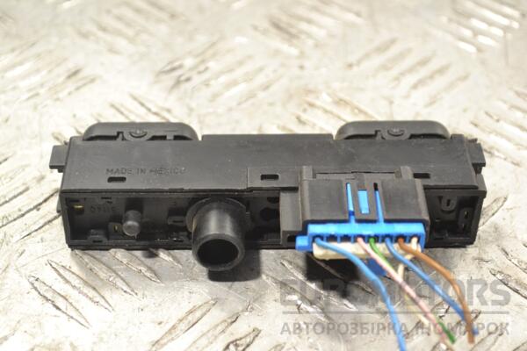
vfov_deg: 18.9
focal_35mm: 72
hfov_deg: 28.1
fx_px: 1054
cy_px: 176
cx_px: 264
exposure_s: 1/200
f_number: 7.1
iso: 3200
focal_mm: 48
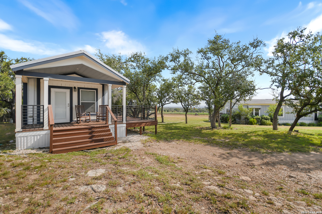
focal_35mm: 15
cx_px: 161
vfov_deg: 77.3
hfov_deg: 100.4
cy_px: 107
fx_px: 134
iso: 125
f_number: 5
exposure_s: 1/1000
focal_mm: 10
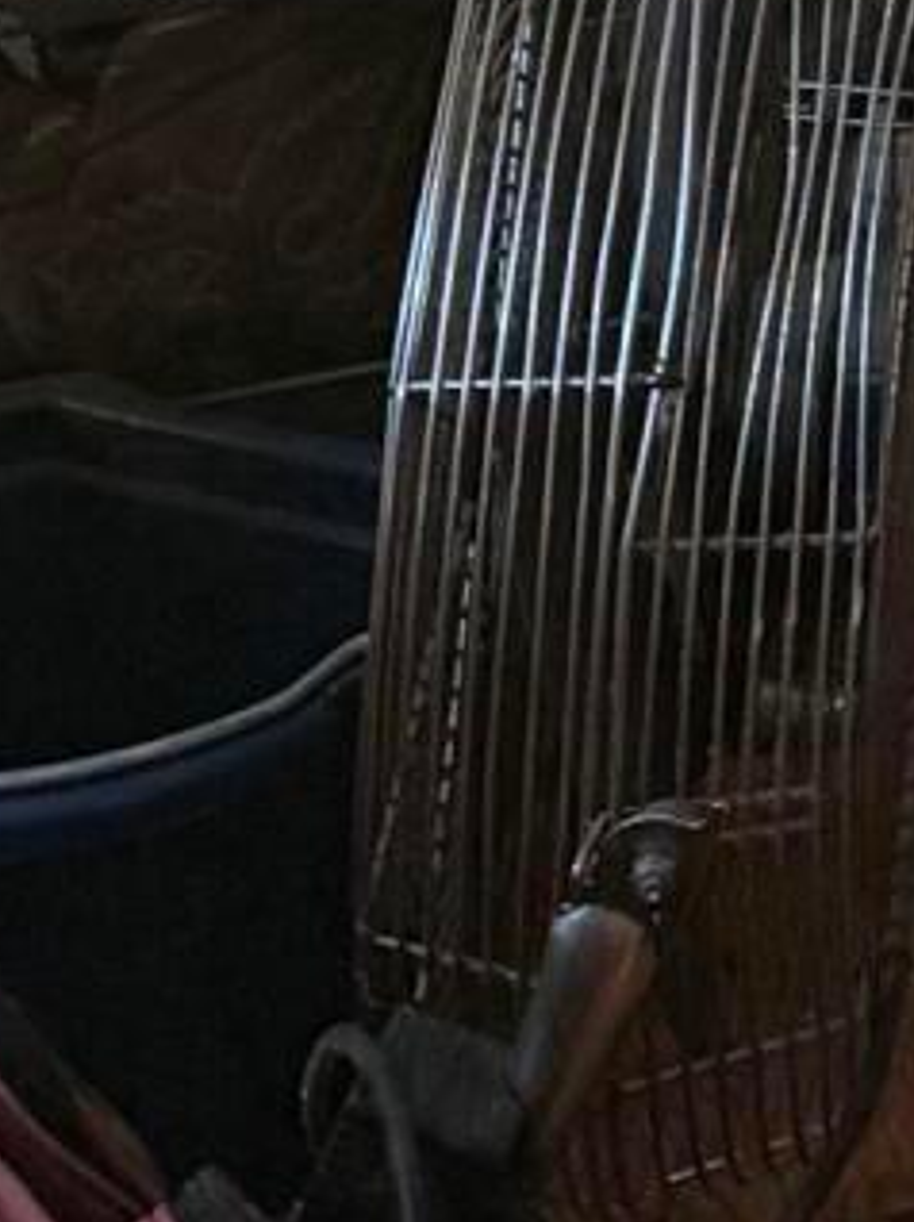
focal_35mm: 151
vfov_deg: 11.2
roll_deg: -1.0
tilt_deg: -8.6
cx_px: 2143
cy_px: -1564
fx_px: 5323
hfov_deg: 8.9
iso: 320
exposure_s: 1/60
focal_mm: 6.76
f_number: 1.78
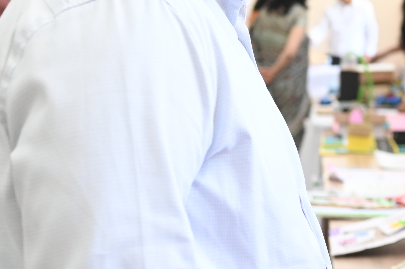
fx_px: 1371
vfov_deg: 11.2
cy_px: 104
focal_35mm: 122
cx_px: 606
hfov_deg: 15.5
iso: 640
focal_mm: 35
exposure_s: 1/160
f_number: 3.2
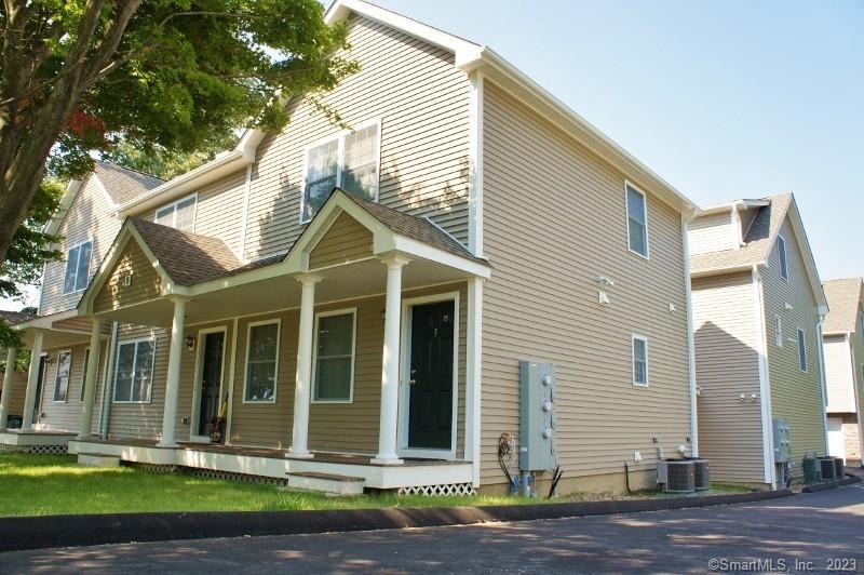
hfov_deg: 67.4
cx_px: 432
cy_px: 288
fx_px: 647
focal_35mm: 27
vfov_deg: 47.9
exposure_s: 1/200
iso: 200
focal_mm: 18
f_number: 7.1
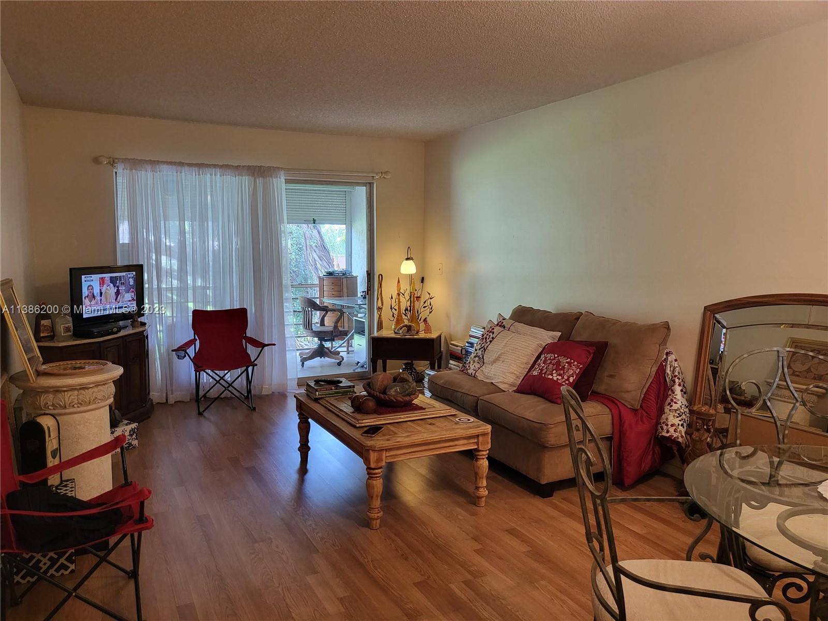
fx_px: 622
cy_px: 310
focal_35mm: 26
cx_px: 414
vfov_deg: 53.1
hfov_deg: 67.3
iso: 200
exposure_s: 1/40
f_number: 1.8
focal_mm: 4.25
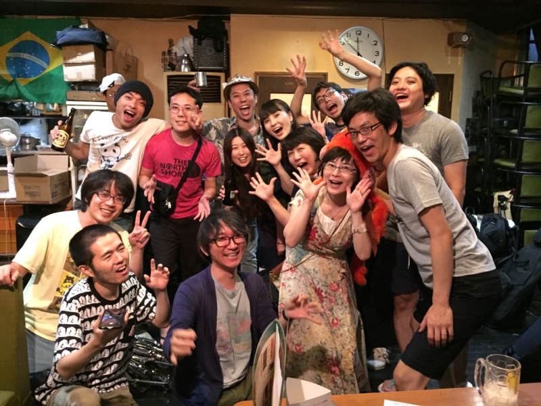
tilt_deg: -8.0
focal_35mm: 29
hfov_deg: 61.7
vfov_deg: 48.2
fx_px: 453
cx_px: 270
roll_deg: -0.4
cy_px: 203
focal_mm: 4.15
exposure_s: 1/15
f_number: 2.2
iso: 400
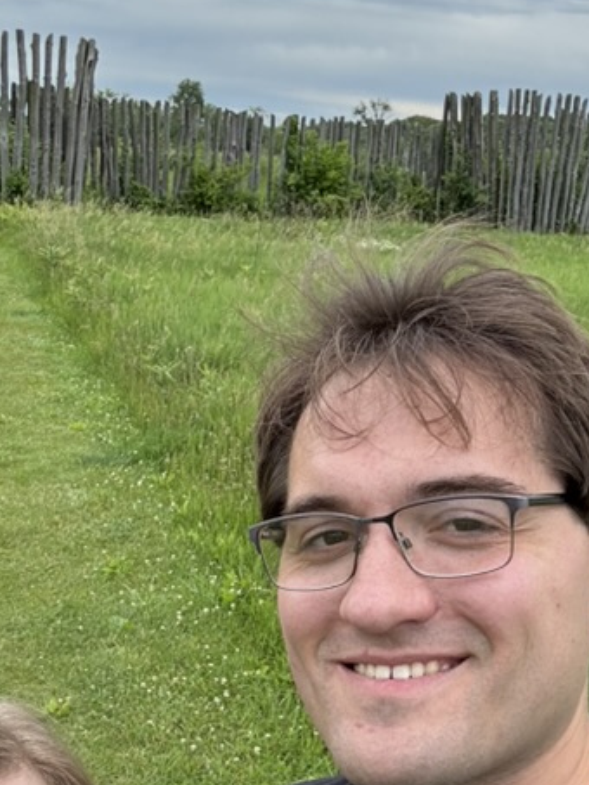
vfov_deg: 36.1
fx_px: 1179
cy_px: 574
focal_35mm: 52
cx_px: 249
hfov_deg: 28.0
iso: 25
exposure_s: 1/501
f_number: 1.9
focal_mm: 2.69
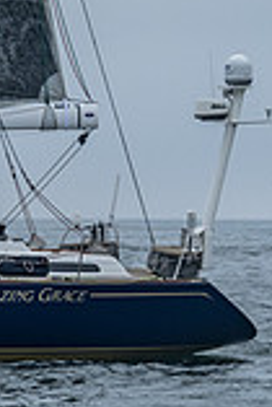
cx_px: -237
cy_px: -29
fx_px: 3845
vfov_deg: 6.0
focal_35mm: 340
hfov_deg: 4.0
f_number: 6
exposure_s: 1/1600
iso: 320
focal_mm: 71
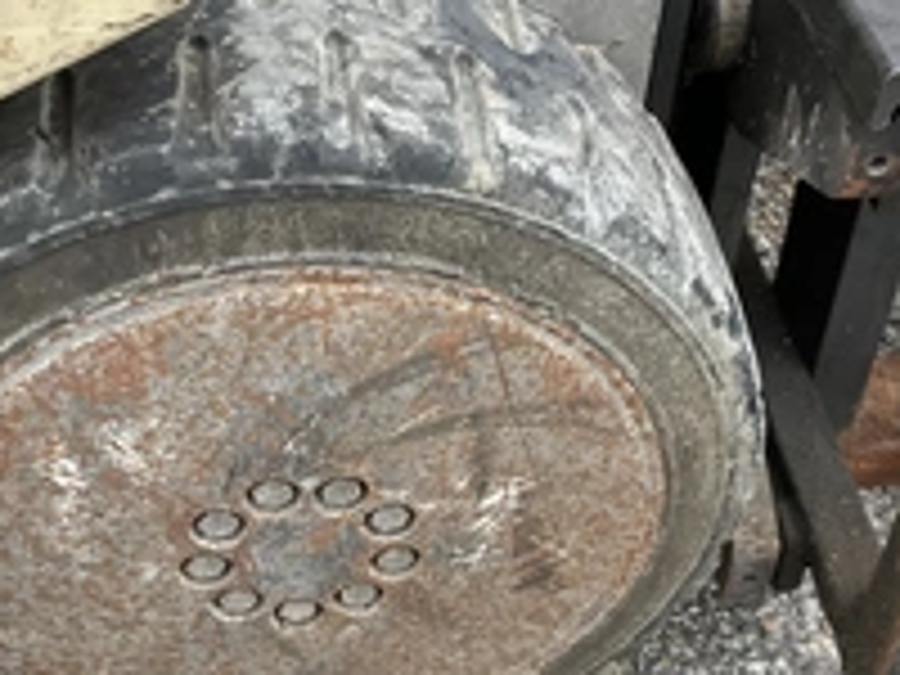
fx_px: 1508
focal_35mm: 58
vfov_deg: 25.2
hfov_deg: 33.2
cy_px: 315
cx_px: 472
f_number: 1.8
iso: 64
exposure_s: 1/61
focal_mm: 3
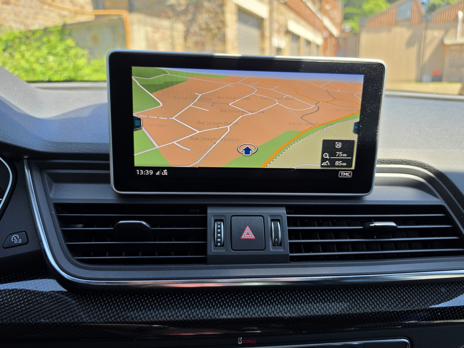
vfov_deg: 56.8
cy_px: 173
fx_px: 322
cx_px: 228
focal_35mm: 24
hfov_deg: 71.6
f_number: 1.4
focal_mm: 6.5
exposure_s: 1/147
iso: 10
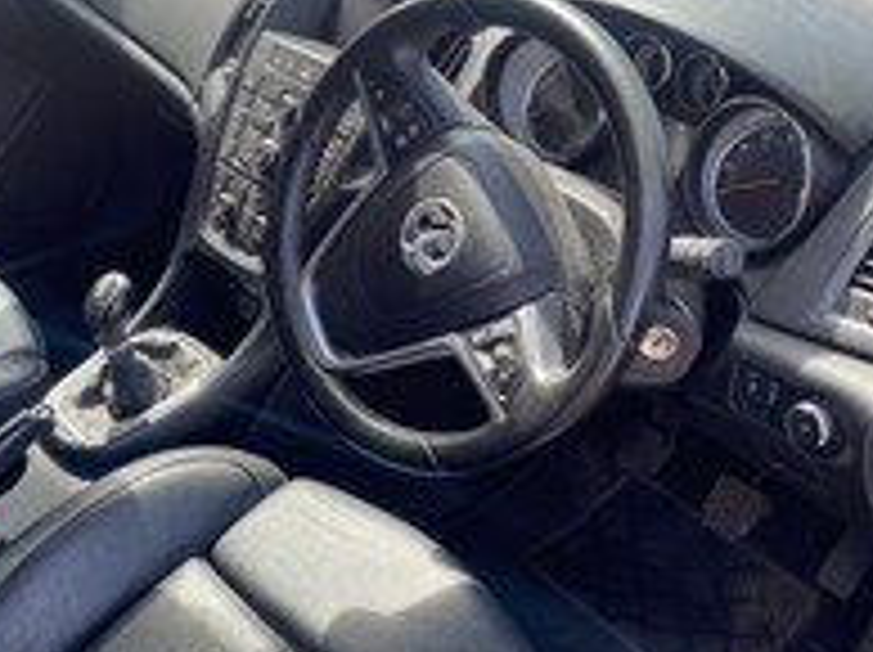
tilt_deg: -35.8
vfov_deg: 30.8
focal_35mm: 47
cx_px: 220
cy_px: 364
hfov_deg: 39.4
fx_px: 1184
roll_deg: +2.0
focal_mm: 4.25
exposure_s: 1/319
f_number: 1.8
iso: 32
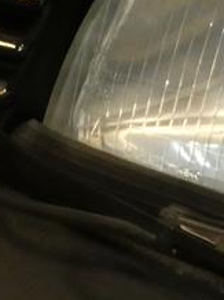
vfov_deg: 14.0
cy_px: 172
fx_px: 1219
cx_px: 466
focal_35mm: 141
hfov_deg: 9.7
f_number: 3.3
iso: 800
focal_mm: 5.3
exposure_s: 1/60
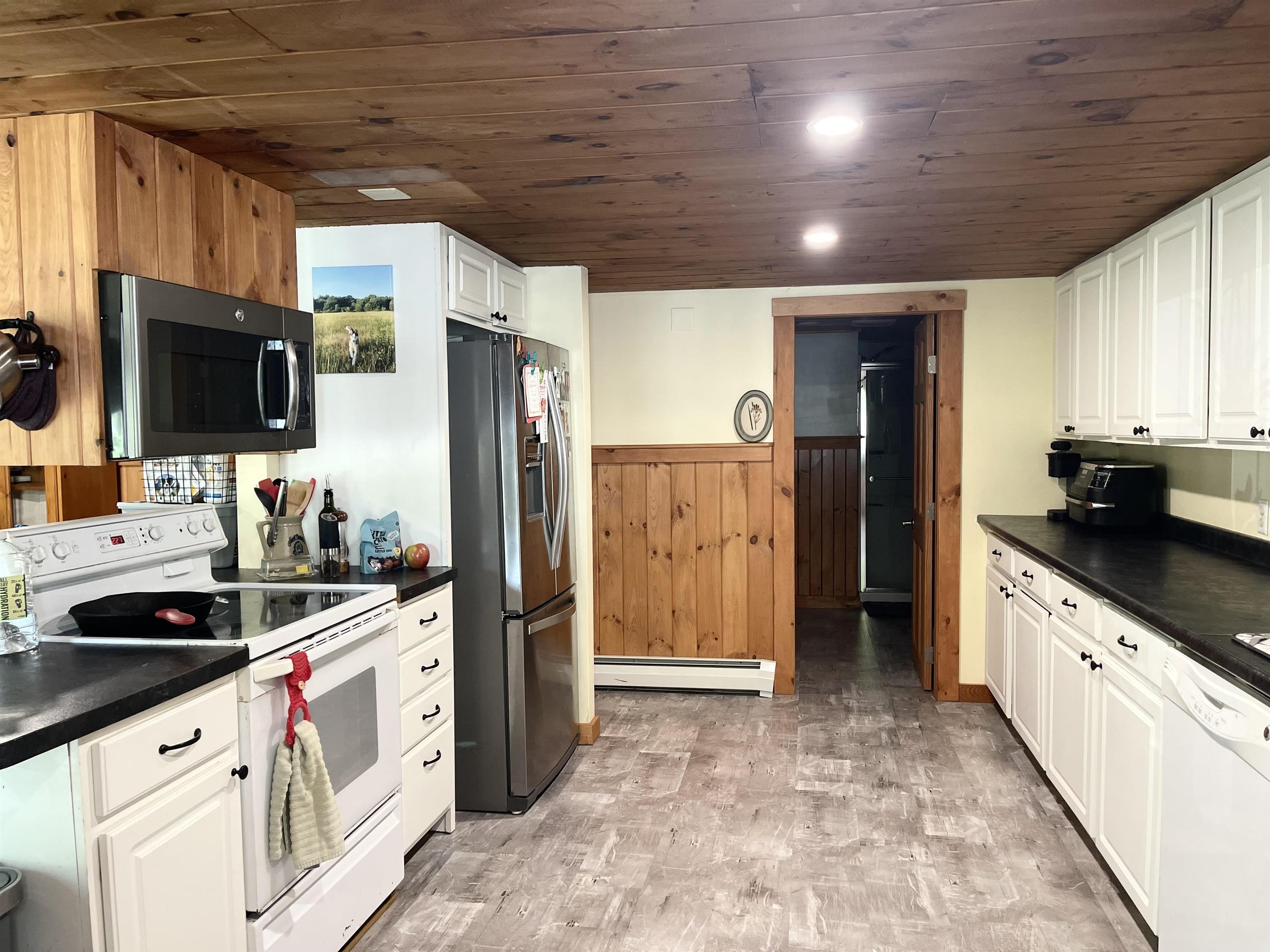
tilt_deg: -2.5
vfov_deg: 53.1
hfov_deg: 67.3
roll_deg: -0.3
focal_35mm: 26
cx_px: 635
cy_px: 476
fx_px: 954
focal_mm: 5.1
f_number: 1.6
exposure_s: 1/60
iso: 250
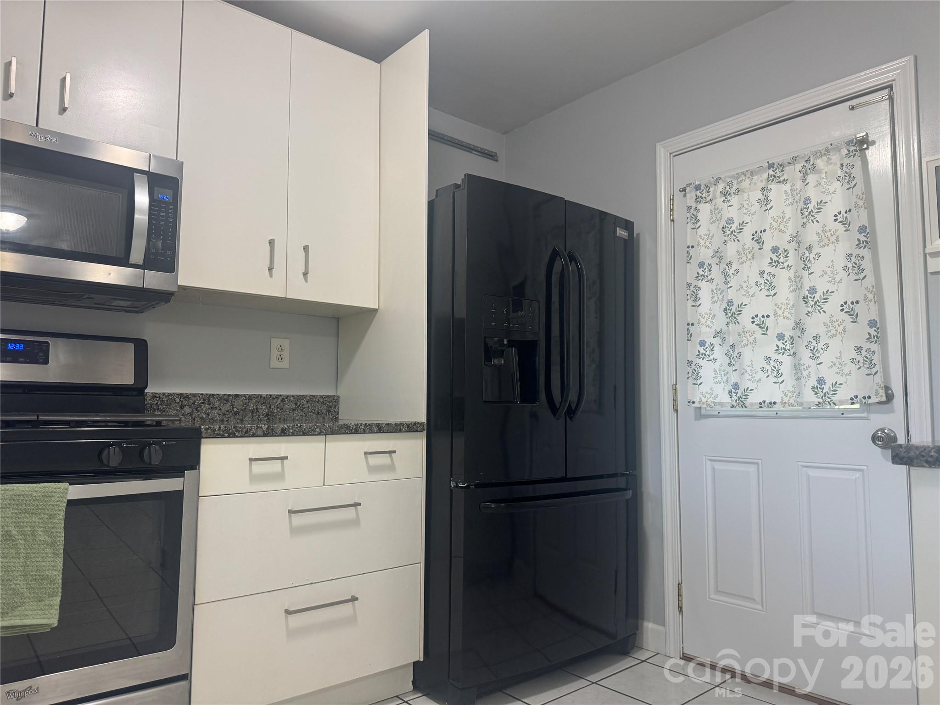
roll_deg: +0.0
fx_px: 652
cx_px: 470
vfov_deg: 56.8
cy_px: 352
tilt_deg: +4.1
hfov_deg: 71.6
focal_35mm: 24
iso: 160
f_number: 1.78
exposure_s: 1/60
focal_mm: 6.76
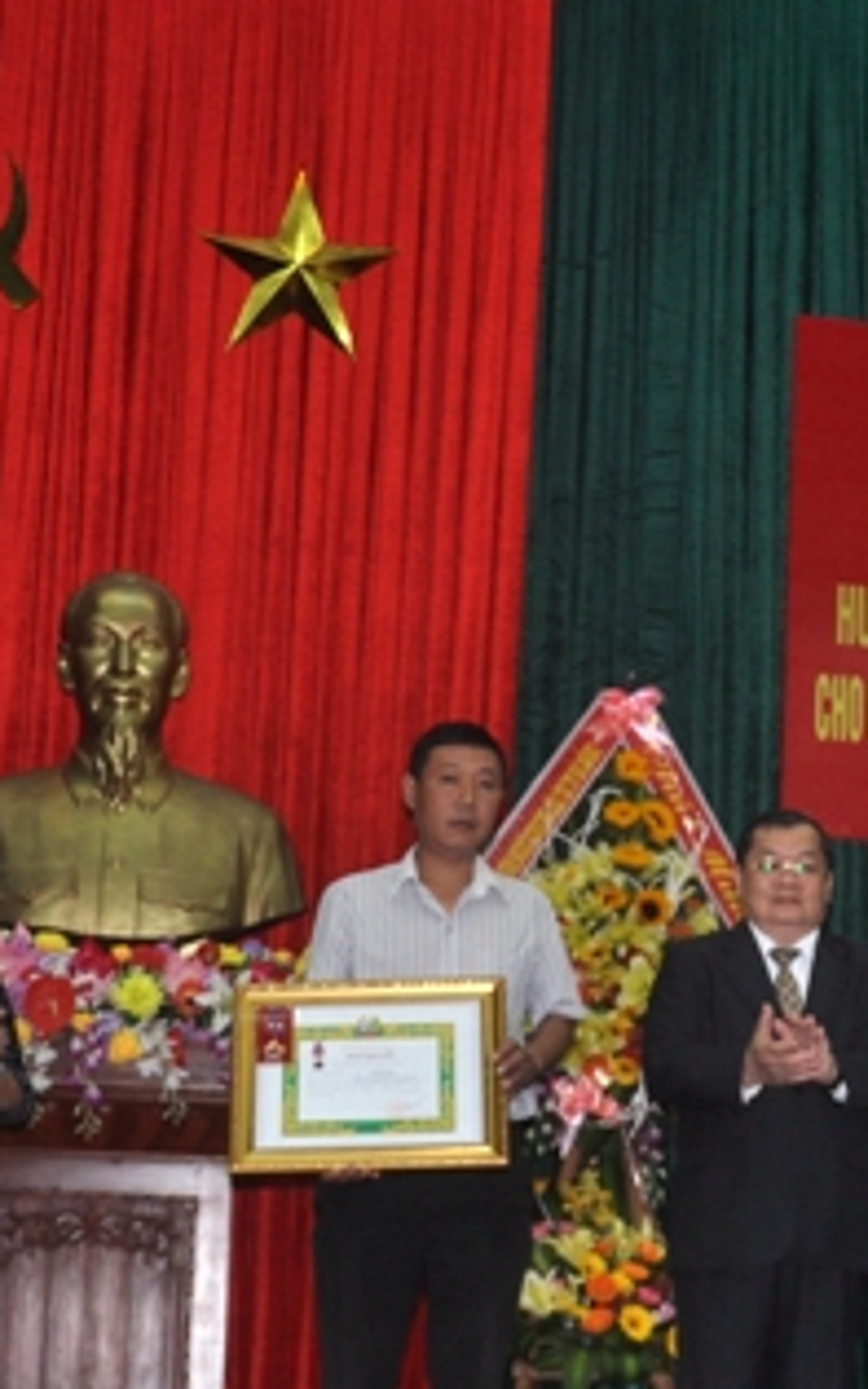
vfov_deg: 34.4
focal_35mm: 59
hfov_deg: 21.7
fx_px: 2232
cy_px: 869
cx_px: 709
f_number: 3.5
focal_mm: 18
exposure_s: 1/60
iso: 400
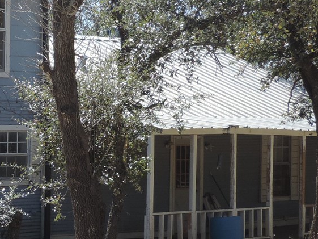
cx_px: -65
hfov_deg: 13.2
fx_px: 1342
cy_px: 112
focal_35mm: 146
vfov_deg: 10.2
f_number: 3.3
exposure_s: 1/500
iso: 80
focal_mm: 7.1
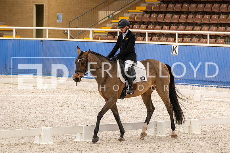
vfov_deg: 7.1
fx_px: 1237
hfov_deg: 10.6
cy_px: 73
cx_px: 120
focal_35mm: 194
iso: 1600
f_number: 3.2
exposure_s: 1/640
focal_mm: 80.4
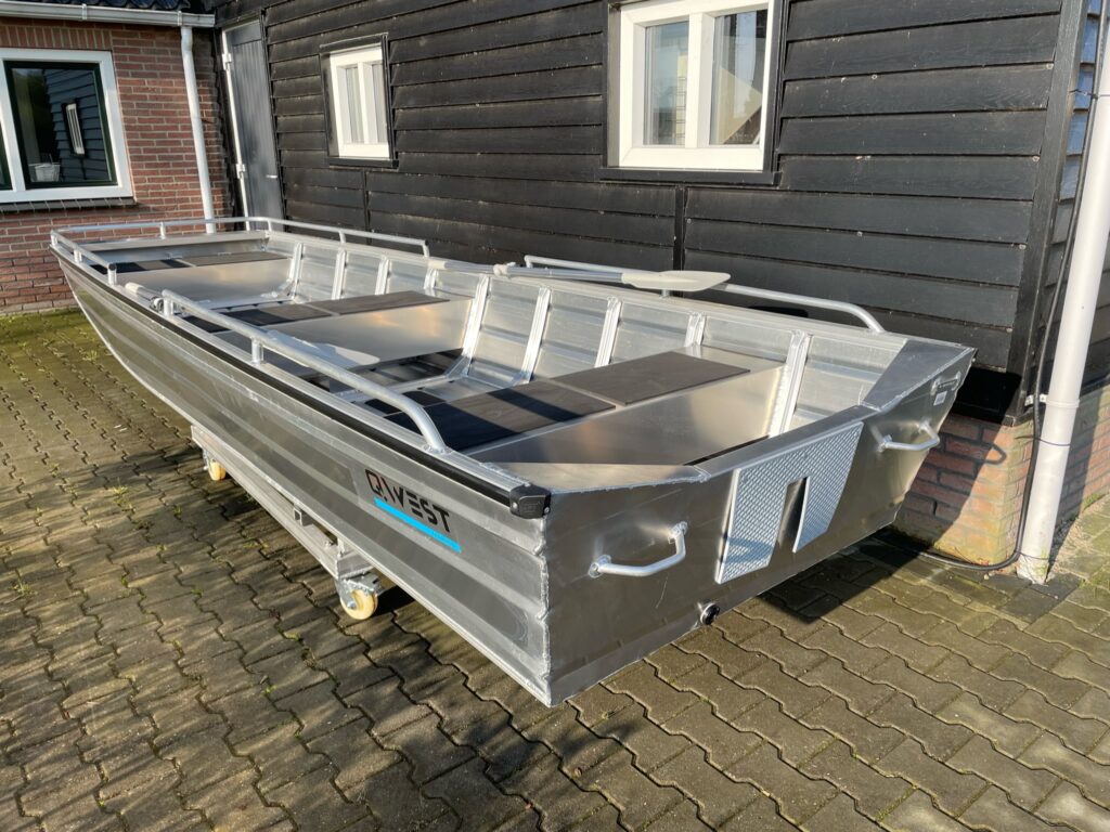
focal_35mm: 26
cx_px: 555
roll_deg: +0.9
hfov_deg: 67.3
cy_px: 416
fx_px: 834
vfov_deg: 53.1
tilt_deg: -18.6
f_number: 1.6
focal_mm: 4.2
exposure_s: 1/1453
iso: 32
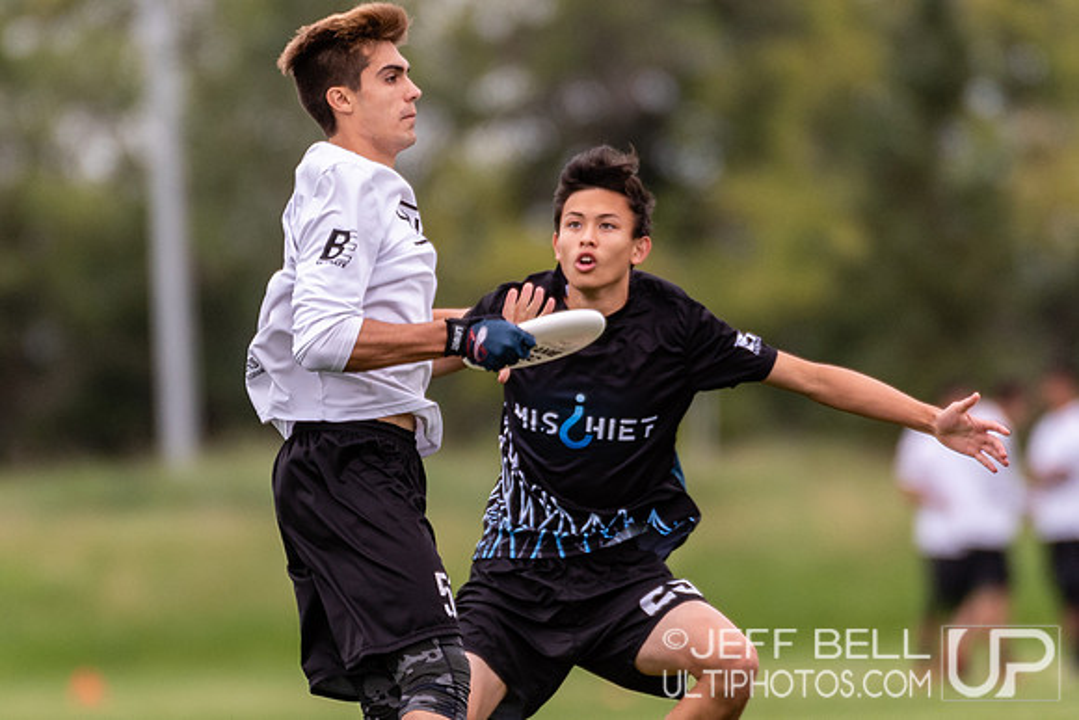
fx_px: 31809
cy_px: 361
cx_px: 487
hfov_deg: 1.9
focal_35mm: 1061
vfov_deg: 1.3
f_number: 4
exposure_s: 1/1000
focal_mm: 400
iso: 450
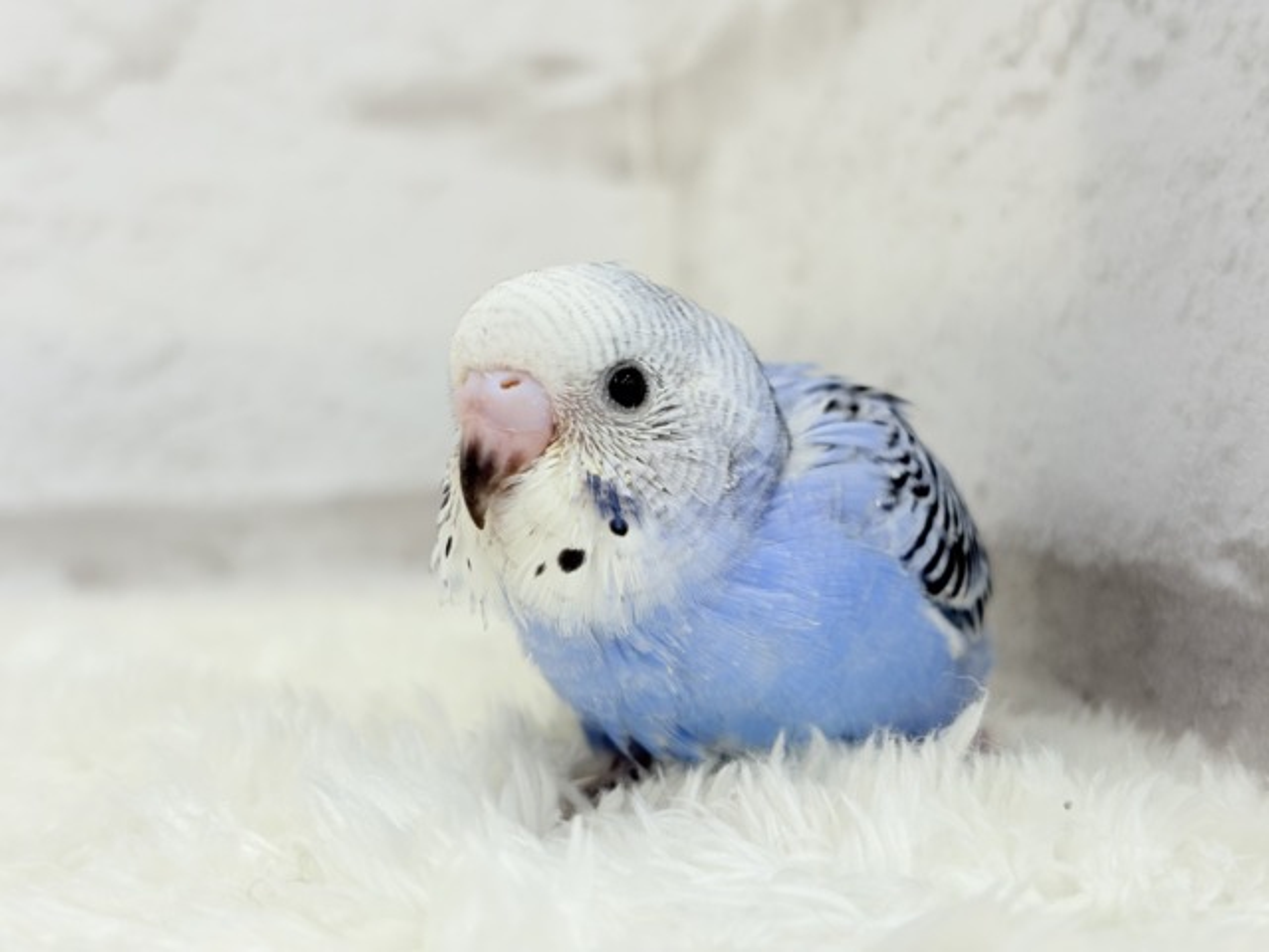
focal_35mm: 52
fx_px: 1906
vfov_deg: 28.0
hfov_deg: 36.8
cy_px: 476
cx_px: 634
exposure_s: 1/100
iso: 80
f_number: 1.6
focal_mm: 5.96
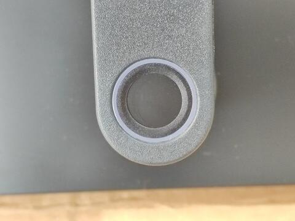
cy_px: 110
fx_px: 605
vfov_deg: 20.7
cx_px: 148
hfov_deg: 27.4
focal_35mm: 71
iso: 500
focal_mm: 5.52
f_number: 1.9
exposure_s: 1/33
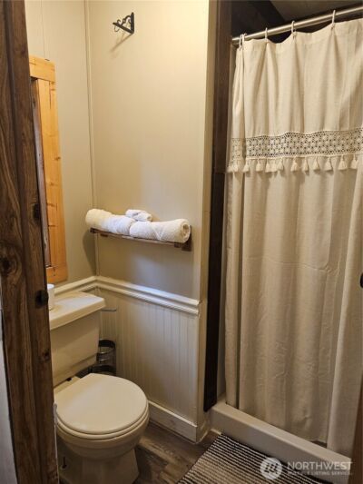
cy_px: 242
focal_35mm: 23
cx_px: 182
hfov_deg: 58.9
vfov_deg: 73.9
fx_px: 321
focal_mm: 6.3
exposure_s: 1/120
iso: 500
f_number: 1.7
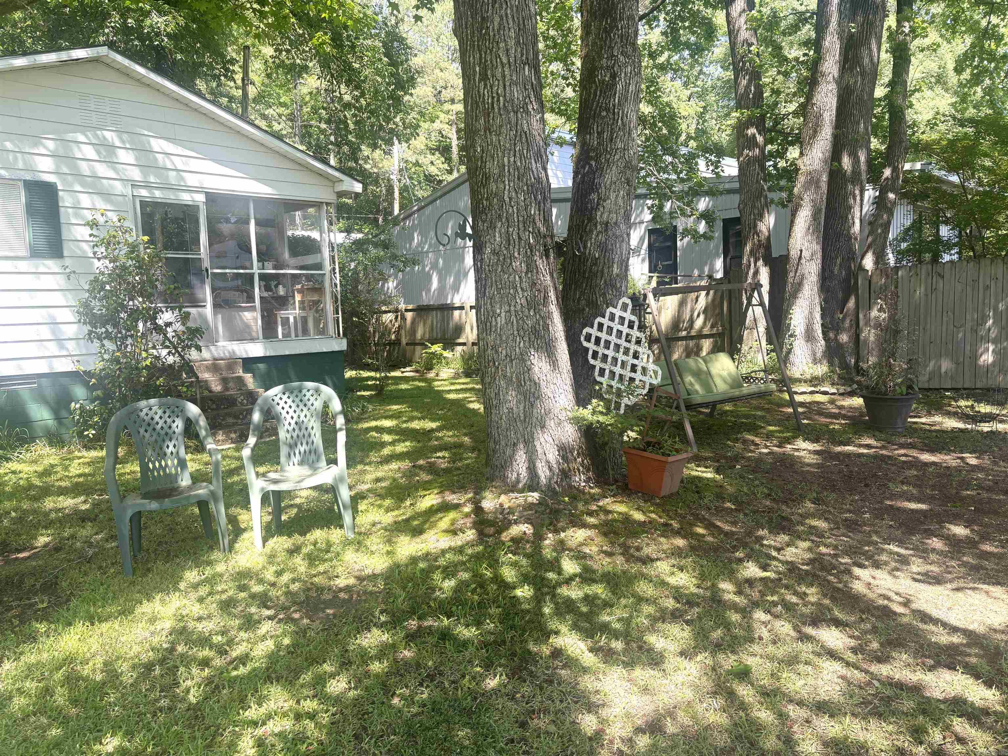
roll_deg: +2.6
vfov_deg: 53.1
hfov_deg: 67.3
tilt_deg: -5.5
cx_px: 504
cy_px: 378
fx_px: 757
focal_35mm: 26
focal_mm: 5.96
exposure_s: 1/338
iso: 50
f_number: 1.6
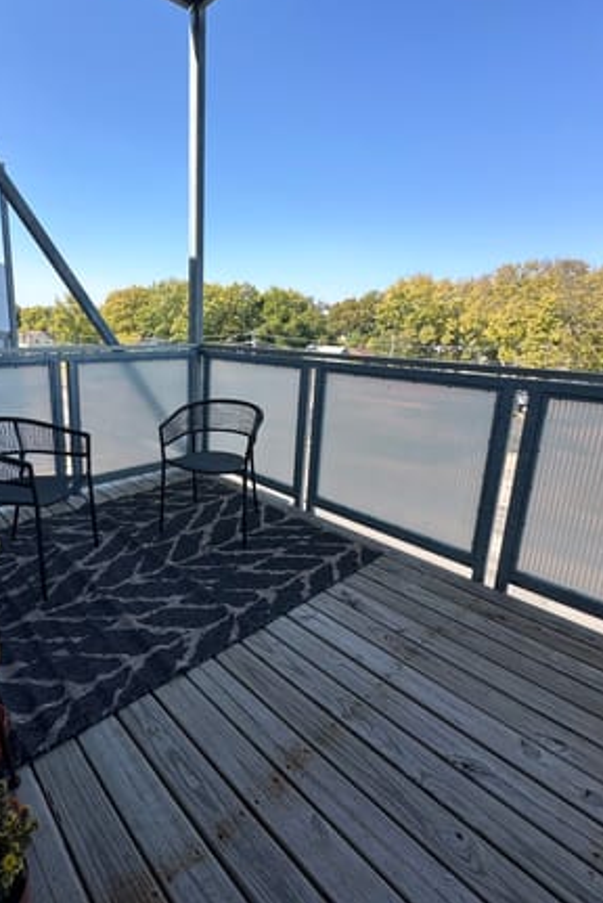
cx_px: 203
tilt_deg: -12.2
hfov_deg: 65.8
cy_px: 424
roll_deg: -1.0
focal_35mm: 18
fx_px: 451
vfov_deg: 89.9
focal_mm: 2.22
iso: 40
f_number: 2.2
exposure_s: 1/1033
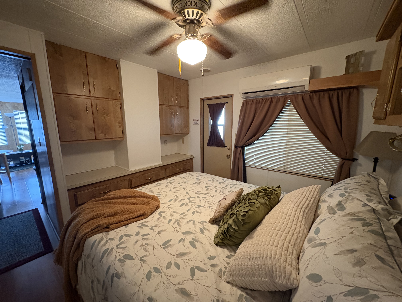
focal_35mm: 14
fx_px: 163
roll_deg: +0.9
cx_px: 201
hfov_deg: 102.1
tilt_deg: -9.7
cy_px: 151
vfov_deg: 85.7
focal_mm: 2.22
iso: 1000
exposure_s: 1/40
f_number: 2.2
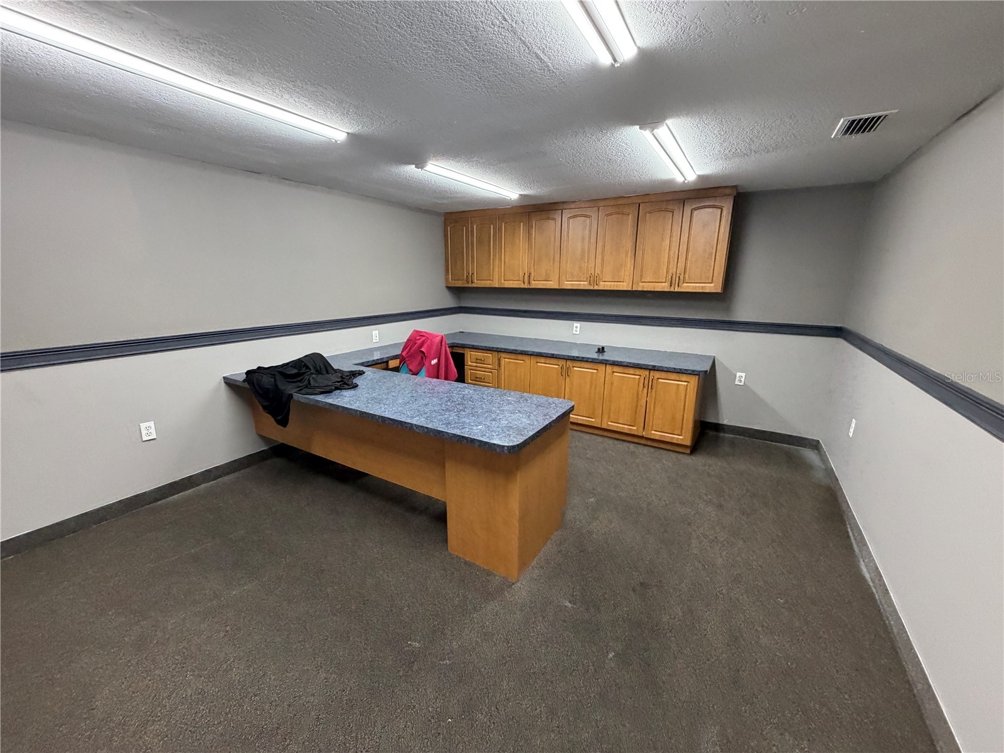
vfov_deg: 85.7
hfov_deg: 102.1
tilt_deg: -13.2
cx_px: 502
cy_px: 376
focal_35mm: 14
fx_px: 406
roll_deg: -1.0
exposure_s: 1/120
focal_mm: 2.22
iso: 320
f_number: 2.2
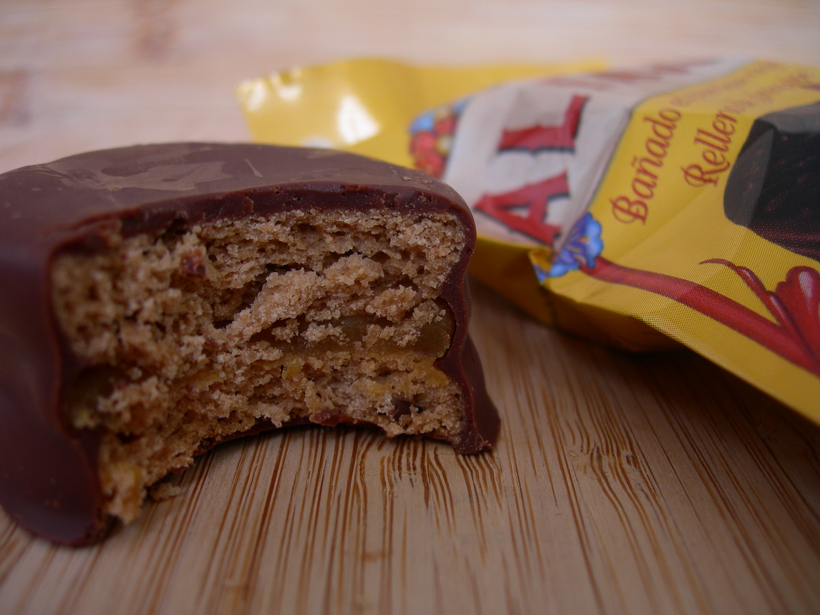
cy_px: 308
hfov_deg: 49.0
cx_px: 410
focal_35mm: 38
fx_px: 900
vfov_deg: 37.7
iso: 50
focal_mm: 7.8
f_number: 2.8
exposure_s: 1/48.7
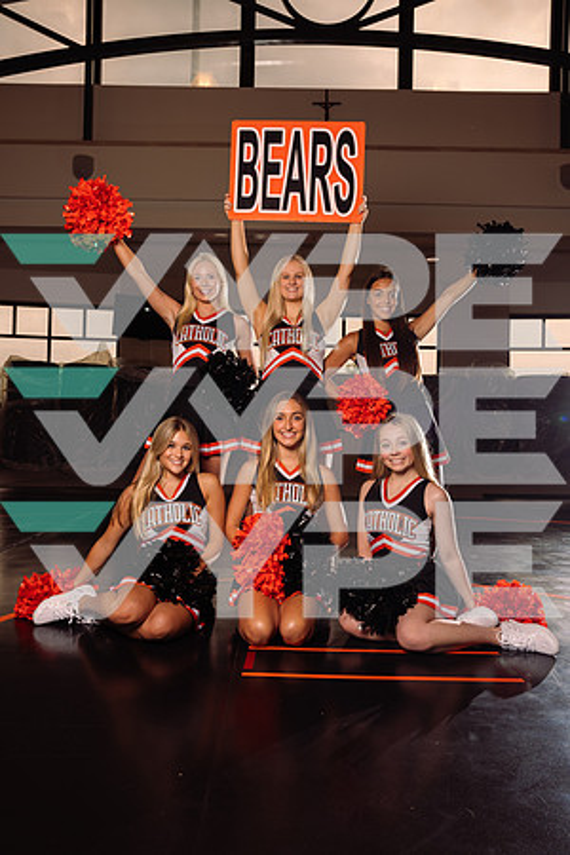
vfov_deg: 61.9
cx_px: 285
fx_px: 712
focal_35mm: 30
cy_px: 428
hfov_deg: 43.6
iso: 200
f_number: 7.1
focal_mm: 30
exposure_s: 1/200
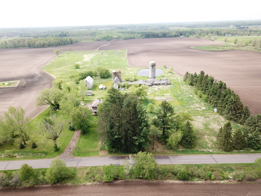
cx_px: 130
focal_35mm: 26
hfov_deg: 67.3
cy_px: 98
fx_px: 196
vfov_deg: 53.1
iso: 100
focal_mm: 4.73
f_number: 2.2
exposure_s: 1/475
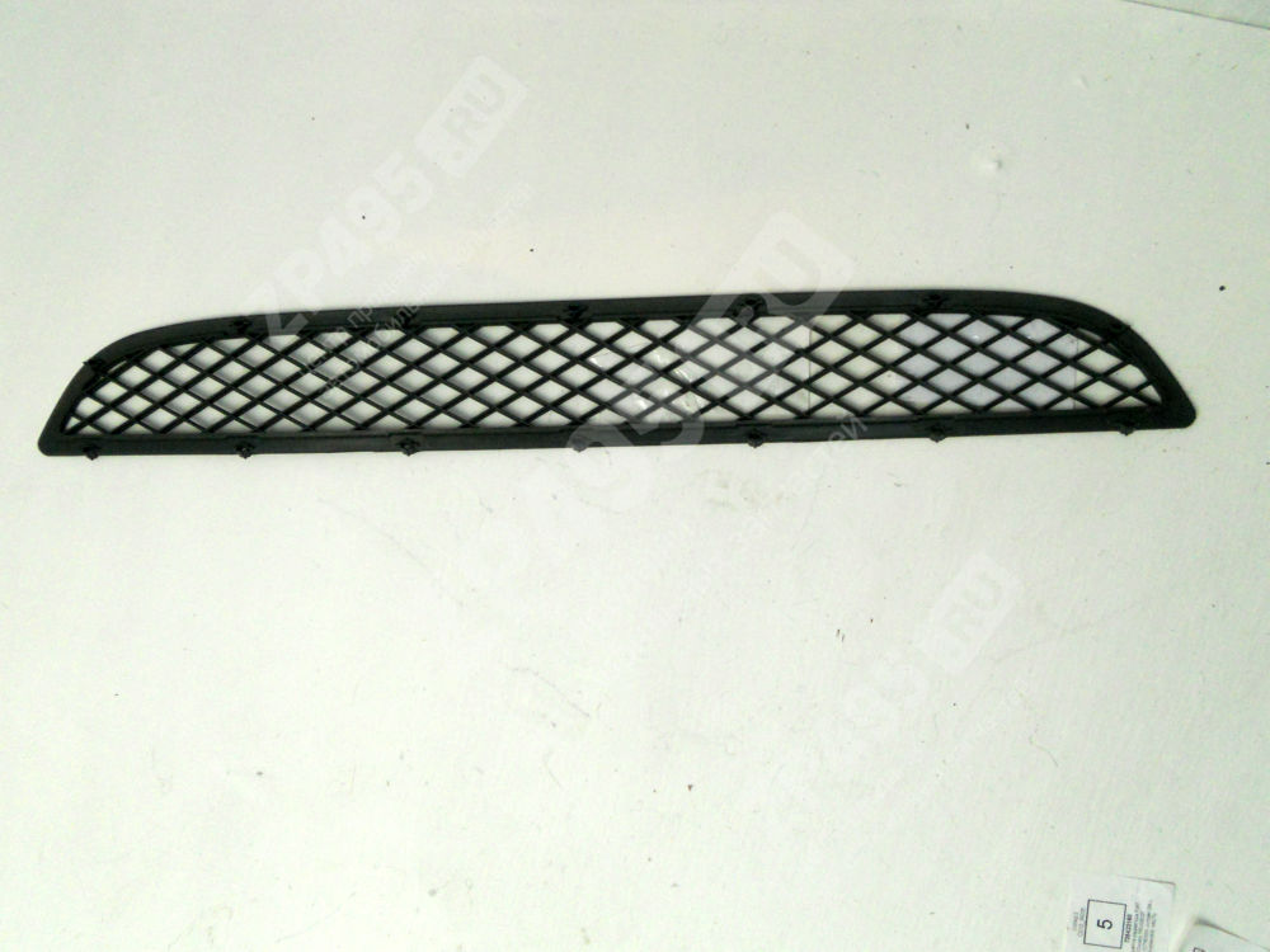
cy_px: 476
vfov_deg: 44.2
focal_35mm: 32
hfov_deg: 56.8
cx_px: 635
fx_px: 1174
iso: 320
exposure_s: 1/125
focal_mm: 5.8
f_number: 3.5
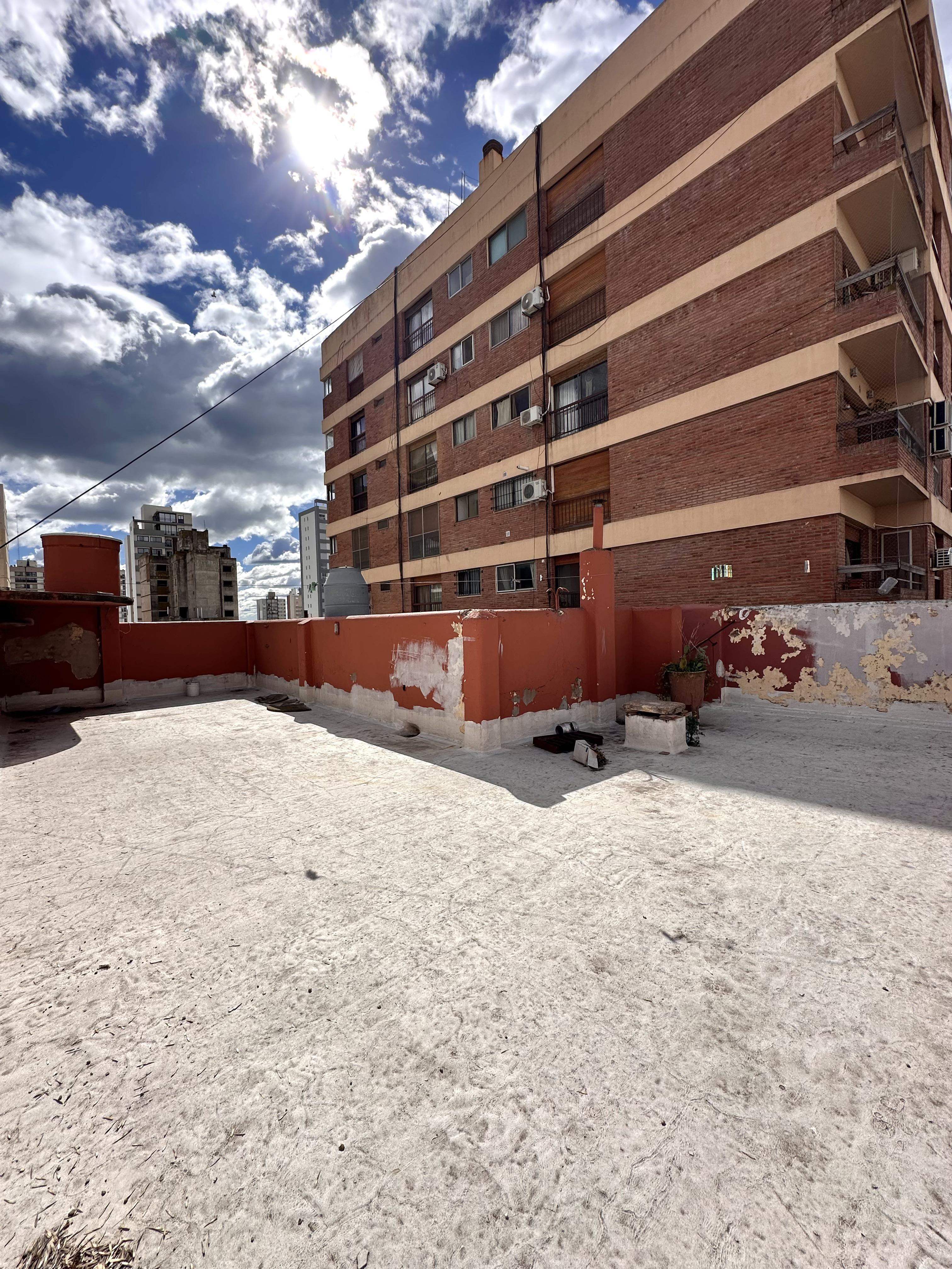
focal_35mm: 14
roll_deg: +0.2
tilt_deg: +0.4
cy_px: 634
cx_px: 476
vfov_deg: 102.1
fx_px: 513
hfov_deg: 85.7
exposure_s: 1/3509
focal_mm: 2.22
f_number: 2.2
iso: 40
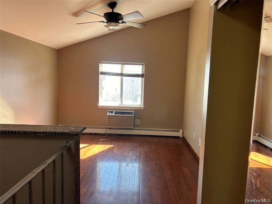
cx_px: 136
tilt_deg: -6.6
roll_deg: -0.6
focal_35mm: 26
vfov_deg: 53.1
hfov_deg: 67.3
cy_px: 102
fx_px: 204
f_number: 1.5
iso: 64
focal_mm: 5.7
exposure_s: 1/121
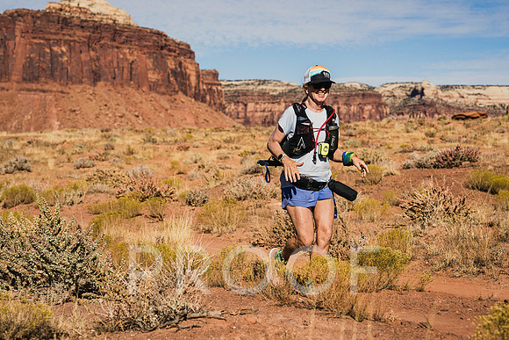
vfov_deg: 18.0
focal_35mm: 76
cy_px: 171
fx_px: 1075
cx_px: 267
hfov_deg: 26.6
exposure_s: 1/1000
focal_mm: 70
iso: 100
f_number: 5
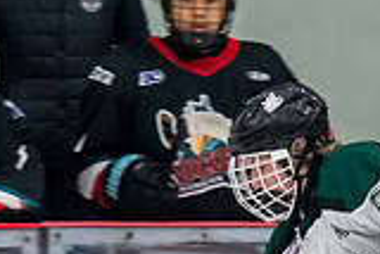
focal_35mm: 971
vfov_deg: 1.4
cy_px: 342
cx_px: 392
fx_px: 10259
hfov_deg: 2.1
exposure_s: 1/640
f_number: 3.2
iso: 2000
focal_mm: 135
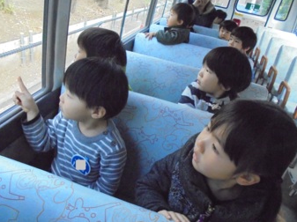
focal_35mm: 27
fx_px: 231
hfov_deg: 65.4
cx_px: 146
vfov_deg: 51.3
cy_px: 107
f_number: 3.5
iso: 1250
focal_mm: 4.6
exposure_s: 1/250
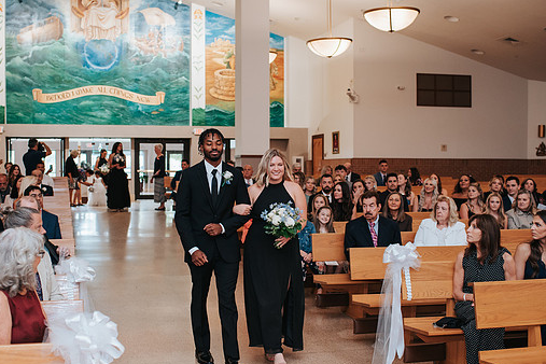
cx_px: 239
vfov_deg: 28.1
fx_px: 728
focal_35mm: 48
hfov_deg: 41.0
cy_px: 199
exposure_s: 1/125
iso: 800
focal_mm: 35
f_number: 2.8
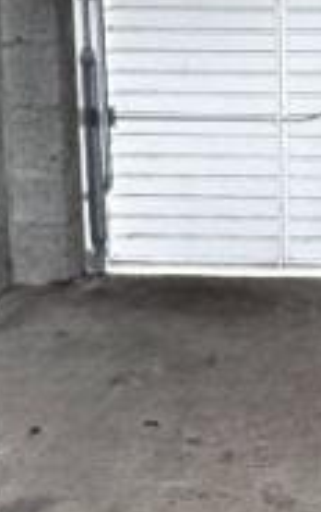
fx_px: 1145
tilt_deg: -10.3
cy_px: 147
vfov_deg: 25.0
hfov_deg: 15.4
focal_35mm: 82
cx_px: 379
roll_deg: +0.3
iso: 500
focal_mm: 2.22
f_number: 2.2
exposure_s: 1/60
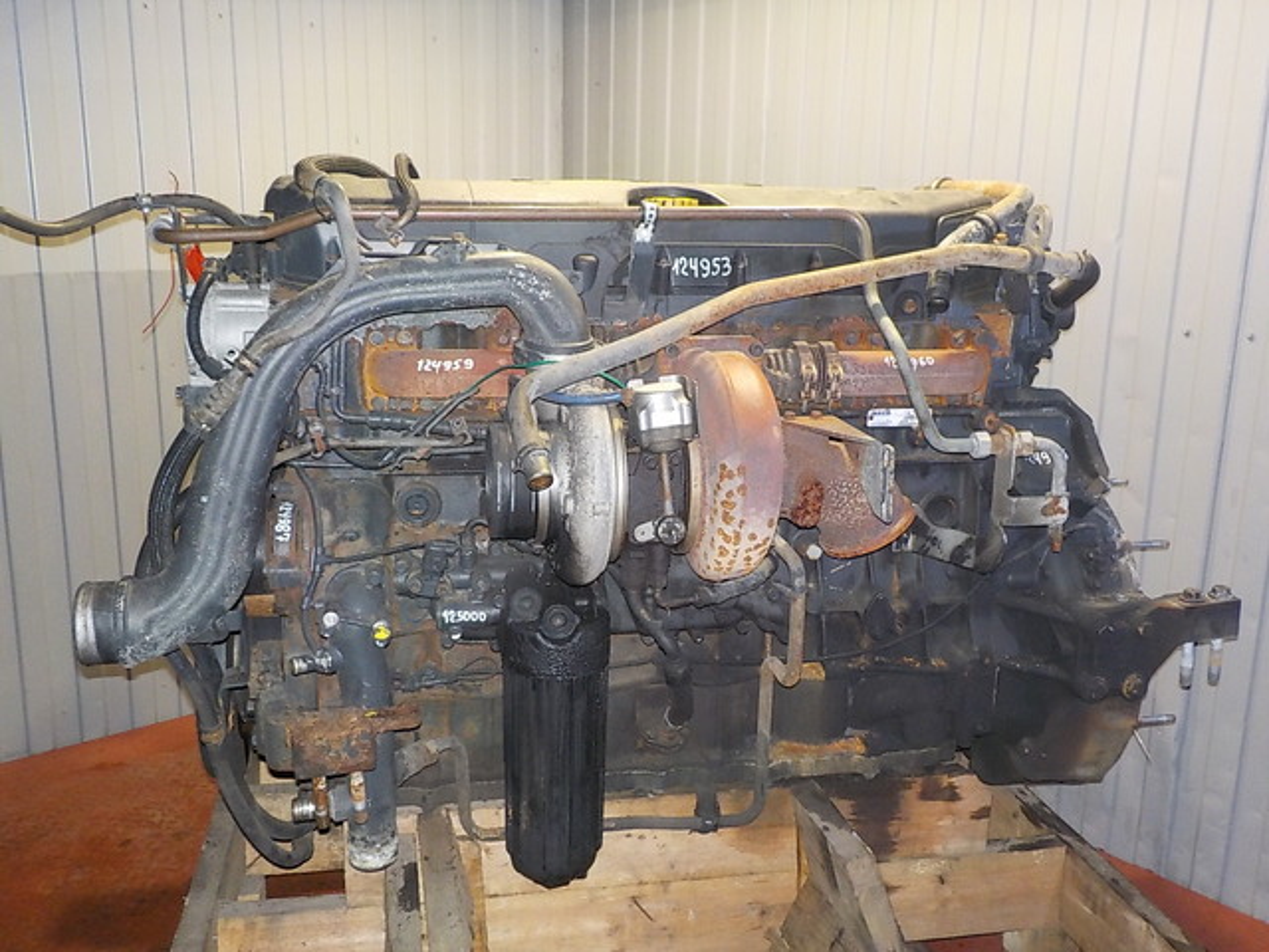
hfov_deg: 60.0
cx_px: 634
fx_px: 1100
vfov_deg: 46.8
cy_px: 476
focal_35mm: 30
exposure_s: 1/30
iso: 400
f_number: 3.3
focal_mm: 4.1
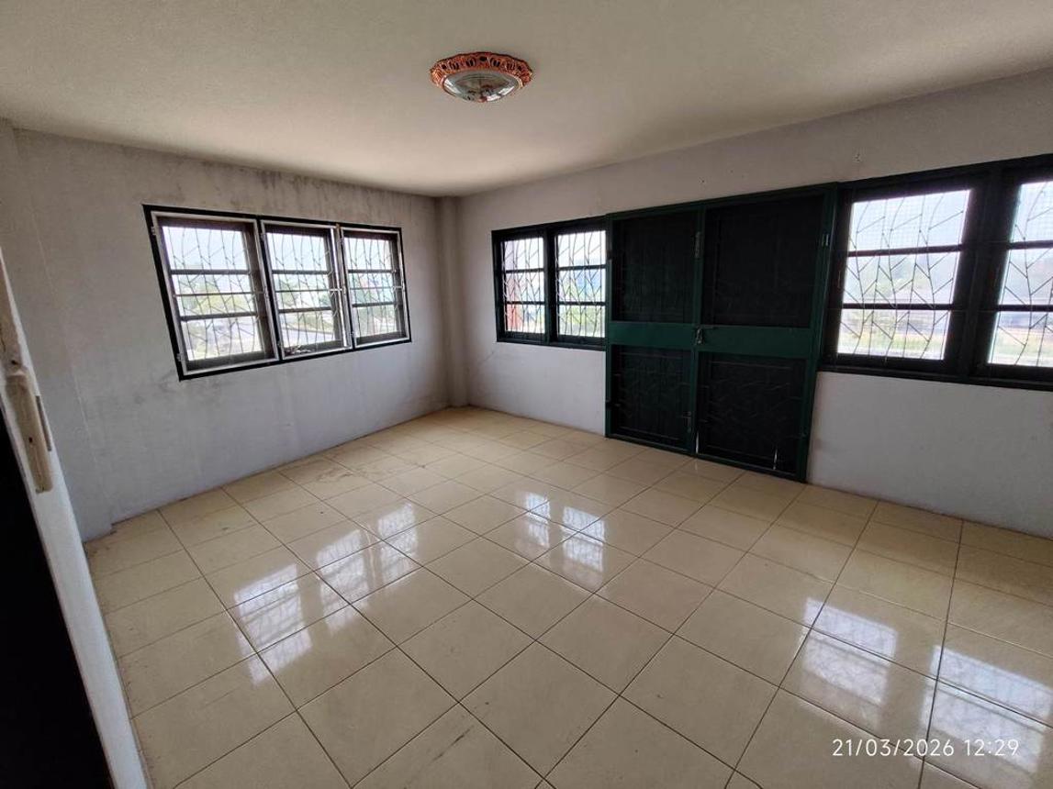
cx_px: 526
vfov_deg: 78.1
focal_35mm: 16
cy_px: 394
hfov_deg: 94.5
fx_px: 487
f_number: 2.2
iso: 50
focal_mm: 1.67
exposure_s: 1/105
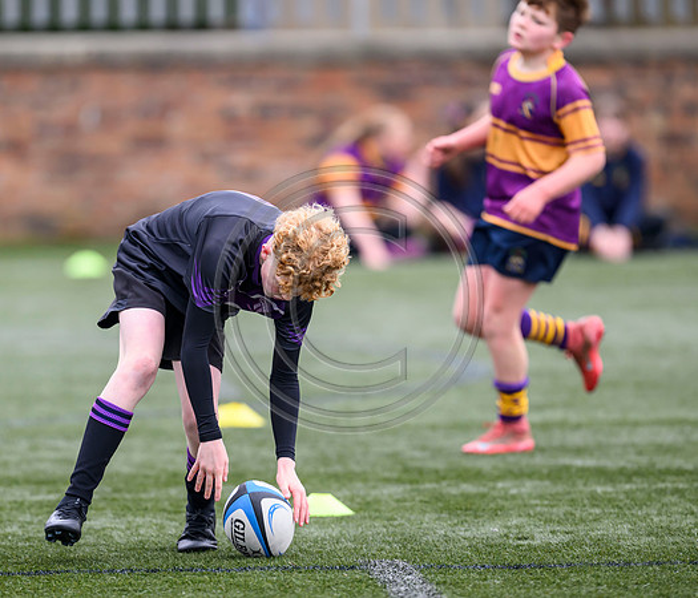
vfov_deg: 3.2
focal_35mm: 500
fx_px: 10614
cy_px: 313
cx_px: 297
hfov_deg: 3.8
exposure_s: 1/1600
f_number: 3.5
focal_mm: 400
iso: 800
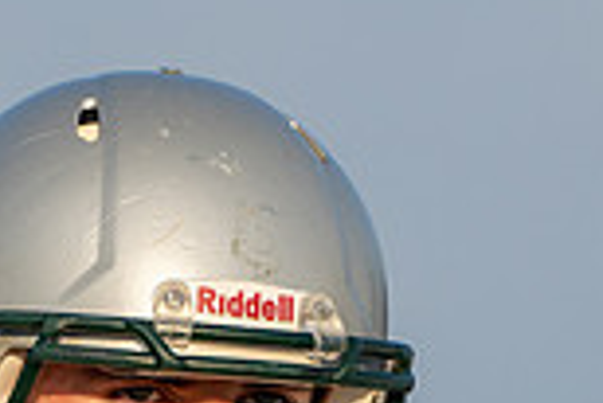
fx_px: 25215
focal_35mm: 1504
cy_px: 714
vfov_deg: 0.9
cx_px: 67
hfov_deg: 1.4
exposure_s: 1/1250
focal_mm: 400
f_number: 5.6
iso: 320
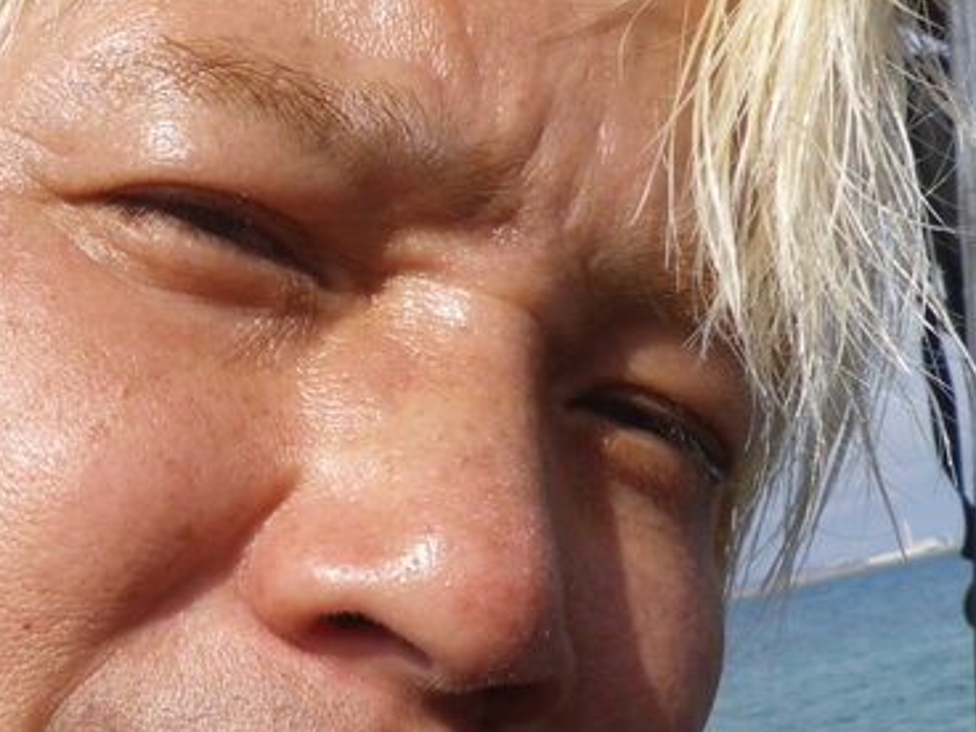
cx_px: 64
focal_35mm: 76
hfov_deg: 24.8
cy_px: 621
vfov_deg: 19.1
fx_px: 2143
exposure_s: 1/400
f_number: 6.3
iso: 64
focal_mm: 6.2
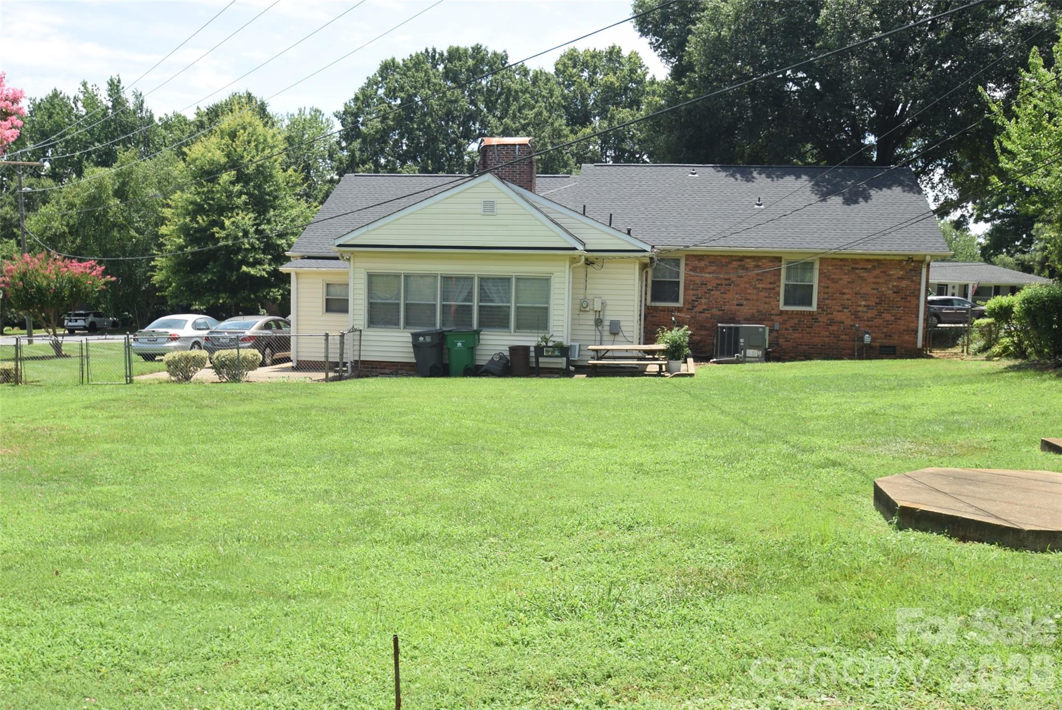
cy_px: 355
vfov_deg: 43.7
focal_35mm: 30
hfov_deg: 61.9
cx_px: 531
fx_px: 885
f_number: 8
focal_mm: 20
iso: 100
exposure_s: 1/200
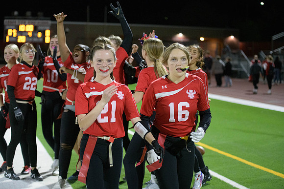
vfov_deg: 19.5
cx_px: 142
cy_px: 94
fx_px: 552
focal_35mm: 70
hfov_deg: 28.8
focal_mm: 70
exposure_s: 1/640
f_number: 2.8
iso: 9000
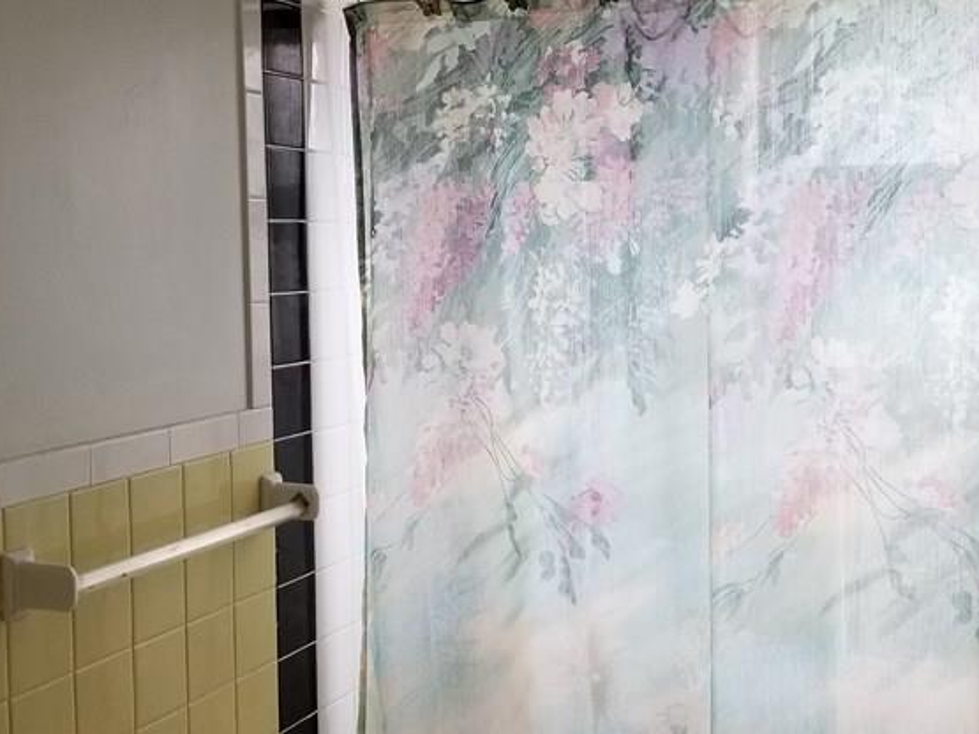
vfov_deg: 30.2
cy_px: 311
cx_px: 515
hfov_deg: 39.7
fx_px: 1357
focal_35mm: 48
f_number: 1.7
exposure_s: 1/60
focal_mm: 4.25
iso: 125
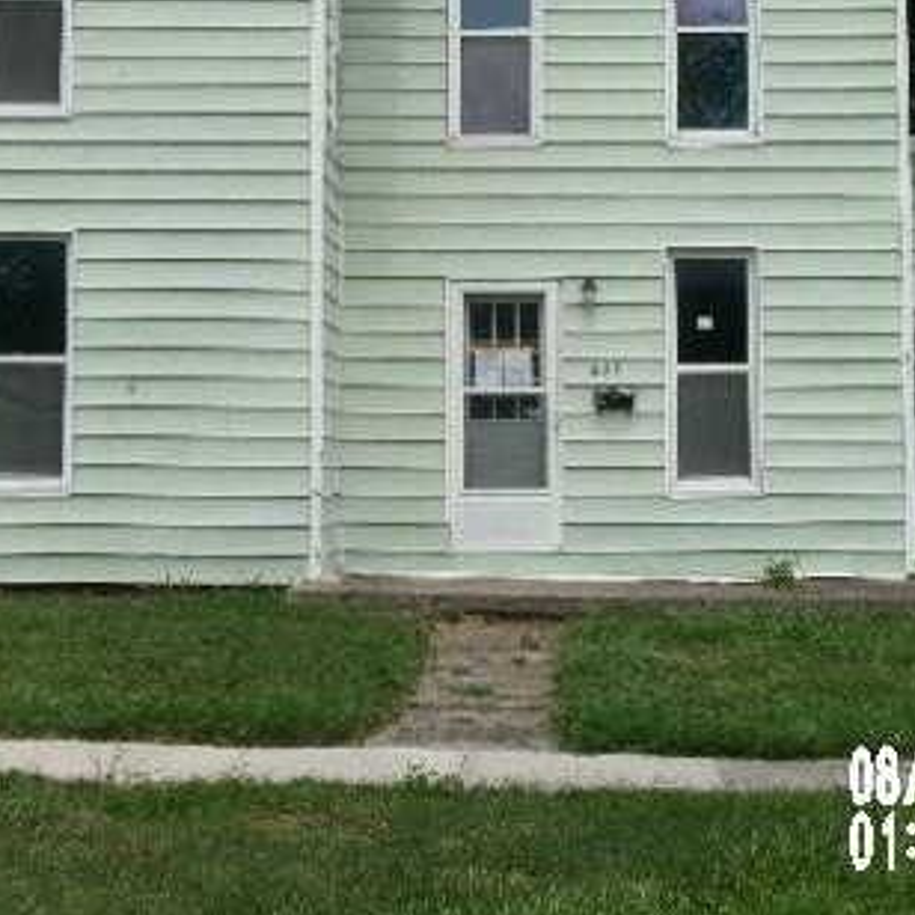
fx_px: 2363
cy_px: 255
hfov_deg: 21.9
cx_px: 440
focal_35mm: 79
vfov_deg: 21.8
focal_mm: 7.8
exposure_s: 1/105
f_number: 12.5
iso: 100
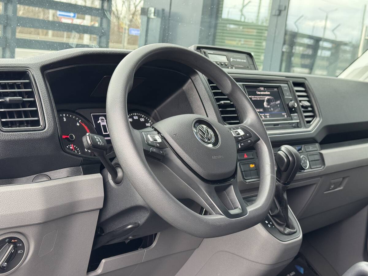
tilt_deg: -9.7
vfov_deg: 30.3
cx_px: 184
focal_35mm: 48
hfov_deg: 39.7
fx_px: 510
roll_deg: -6.4
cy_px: 138
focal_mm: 6.76
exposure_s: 1/61
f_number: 1.78
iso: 100
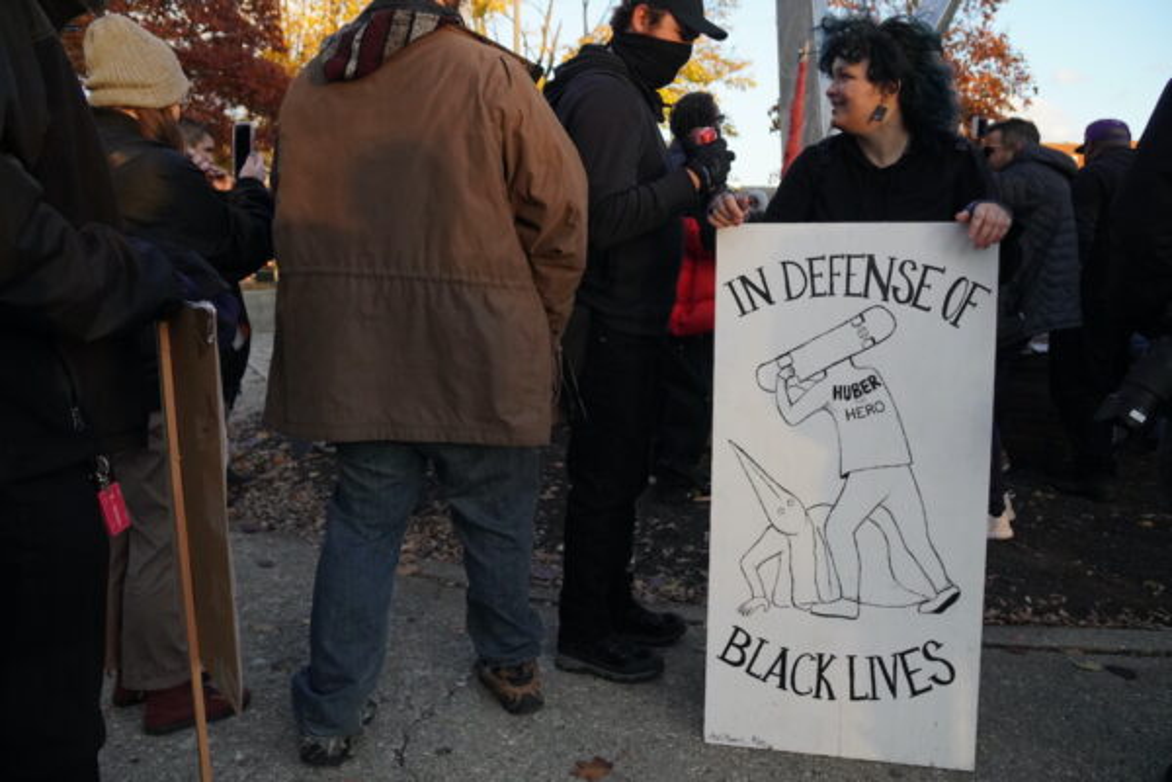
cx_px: 586
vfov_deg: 47.9
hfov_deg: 67.4
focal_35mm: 27
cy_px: 391
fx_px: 879
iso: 1600
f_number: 4
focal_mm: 18
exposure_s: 1/1600
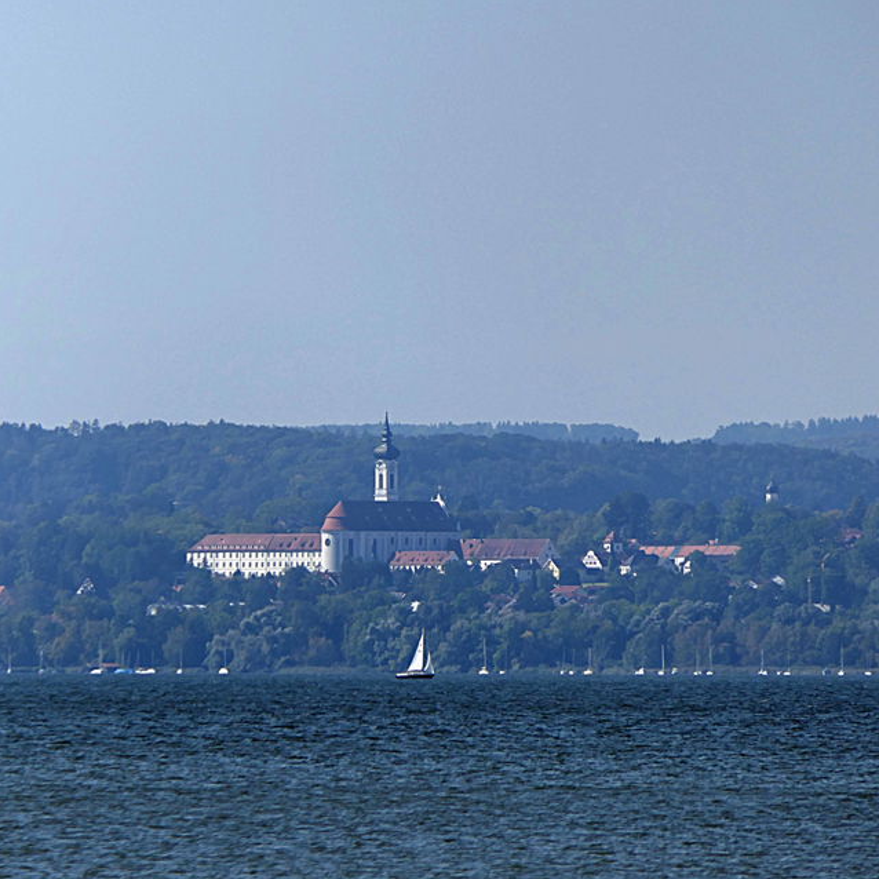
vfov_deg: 2.9
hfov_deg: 2.9
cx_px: 351
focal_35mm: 614
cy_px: 440
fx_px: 17639
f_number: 4.5
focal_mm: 176
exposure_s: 1/2000
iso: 125
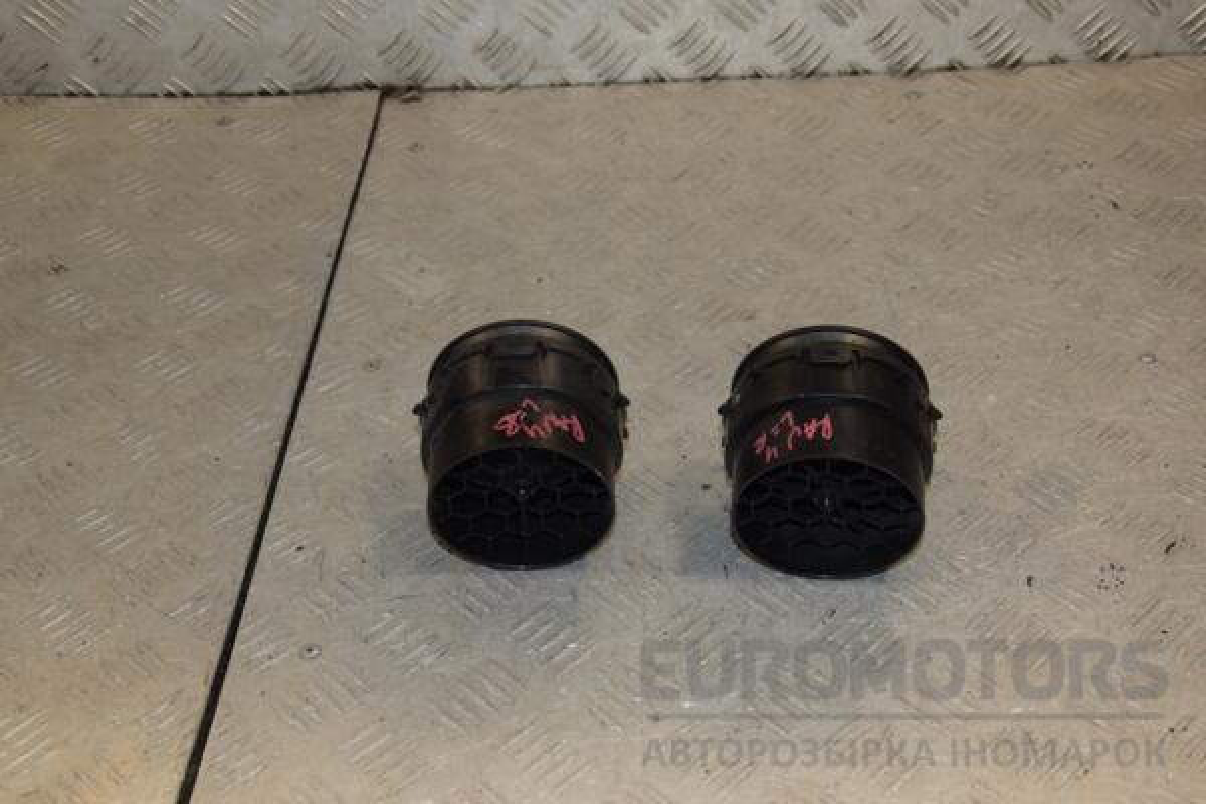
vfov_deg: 25.8
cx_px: 603
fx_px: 1759
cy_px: 402
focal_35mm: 52
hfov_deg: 37.9
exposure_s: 1/200
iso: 800
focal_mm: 35
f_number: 8
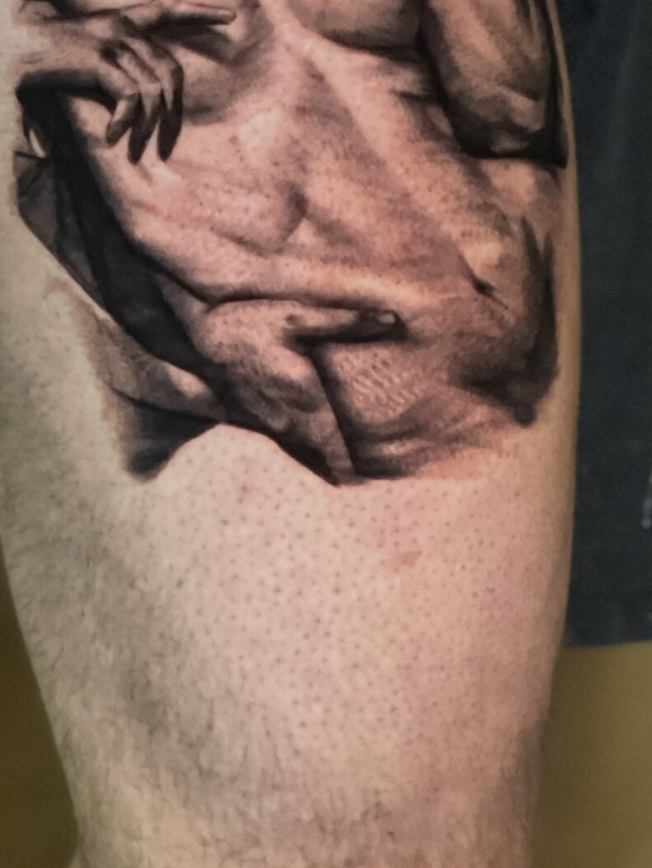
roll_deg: +3.3
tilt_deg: -7.1
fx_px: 3892
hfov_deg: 9.6
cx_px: 323
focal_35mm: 155
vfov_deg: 12.6
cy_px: 49
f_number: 2.2
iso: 400
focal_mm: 7.5
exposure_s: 1/17
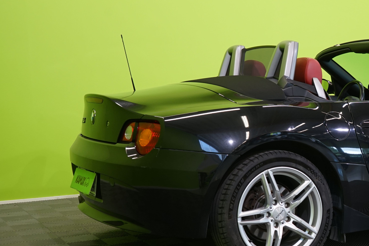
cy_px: 141
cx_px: 349
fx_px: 748
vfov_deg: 18.7
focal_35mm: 73
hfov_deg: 26.5
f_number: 6.3
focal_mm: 36
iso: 500
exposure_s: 1/25
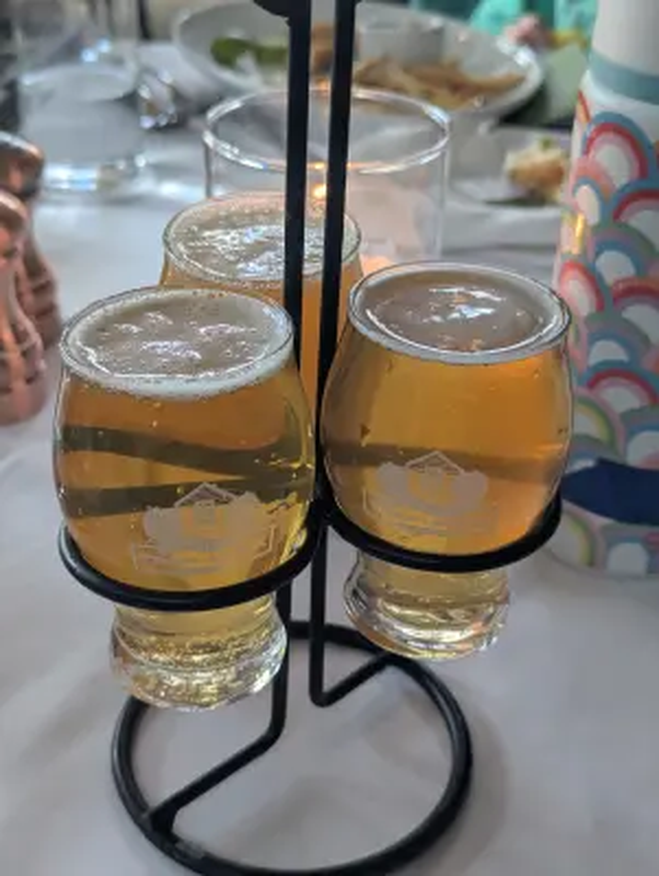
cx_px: 330
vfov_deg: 39.6
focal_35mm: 48
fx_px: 1216
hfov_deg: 30.3
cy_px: 438
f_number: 1.85
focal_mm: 6.81
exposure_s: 1/120
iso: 219
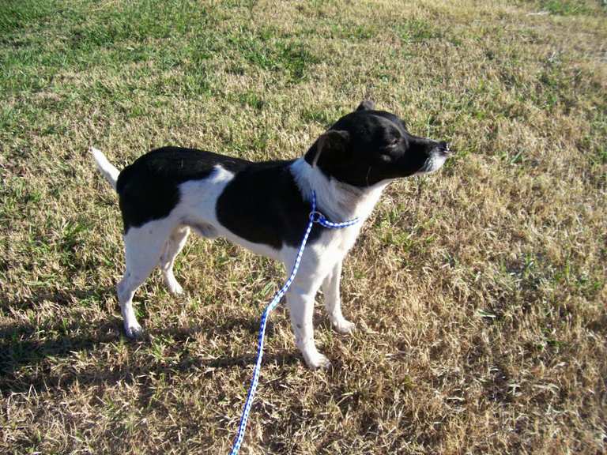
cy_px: 228
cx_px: 304
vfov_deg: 41.8
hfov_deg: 54.0
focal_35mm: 34
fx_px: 596
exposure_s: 1/680
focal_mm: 5.6
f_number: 2.7
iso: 80
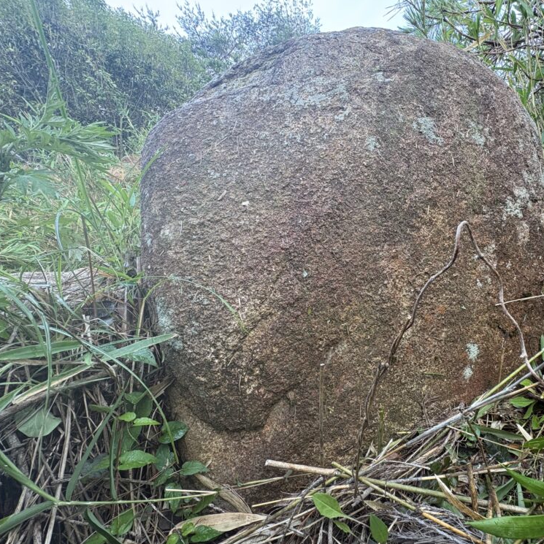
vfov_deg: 84.0
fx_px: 302
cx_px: 355
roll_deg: +3.6
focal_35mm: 17
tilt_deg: -3.3
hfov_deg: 81.6
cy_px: 267
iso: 160
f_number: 2.2
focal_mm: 2.22
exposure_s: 1/99
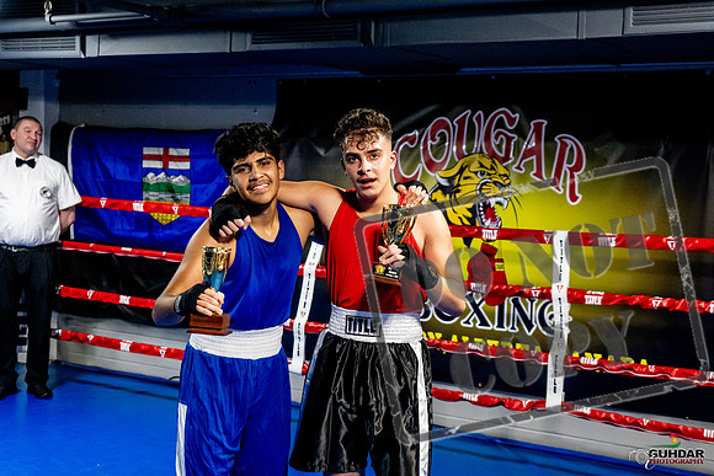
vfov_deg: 26.0
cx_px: 357
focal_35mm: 52
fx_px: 1032
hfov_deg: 38.2
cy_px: 238
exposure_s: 1/800
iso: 5000
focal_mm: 35
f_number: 2.8
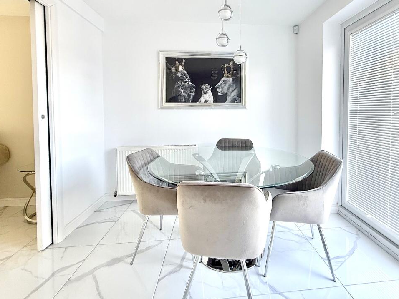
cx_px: 198
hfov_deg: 98.2
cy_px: 141
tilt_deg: -1.3
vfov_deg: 81.7
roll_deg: +0.0
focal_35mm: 15
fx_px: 173
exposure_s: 1/99
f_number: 2.2
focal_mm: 2.22
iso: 80
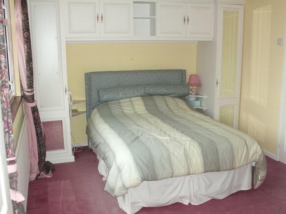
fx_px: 297
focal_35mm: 36
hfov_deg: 51.4
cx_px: 143
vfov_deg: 39.6
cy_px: 107
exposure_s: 1/100
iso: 200
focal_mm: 6.3
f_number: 2.9
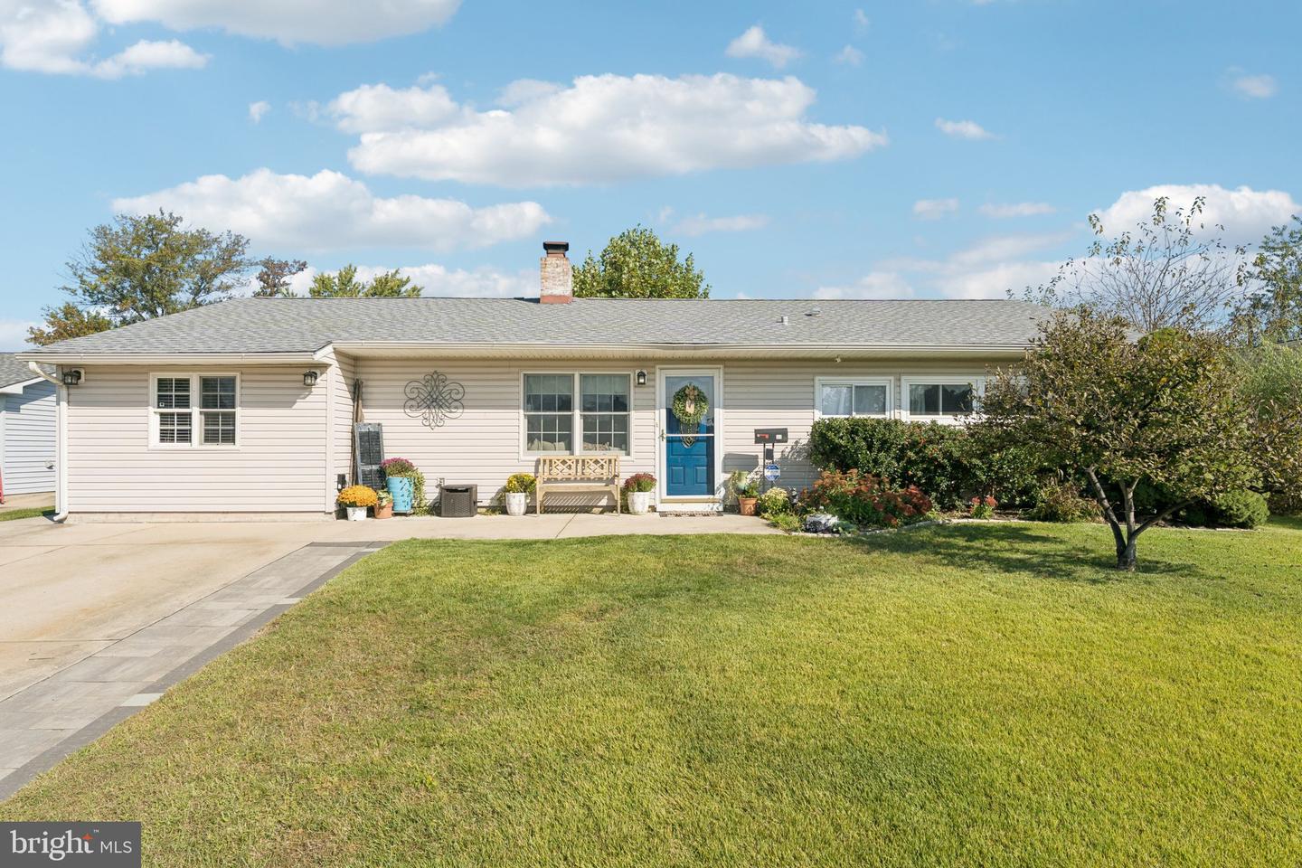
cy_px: 434
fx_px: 691
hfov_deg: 86.6
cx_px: 651
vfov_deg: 64.3
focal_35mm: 19
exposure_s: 1/2000
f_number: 8
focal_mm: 19.1
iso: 500
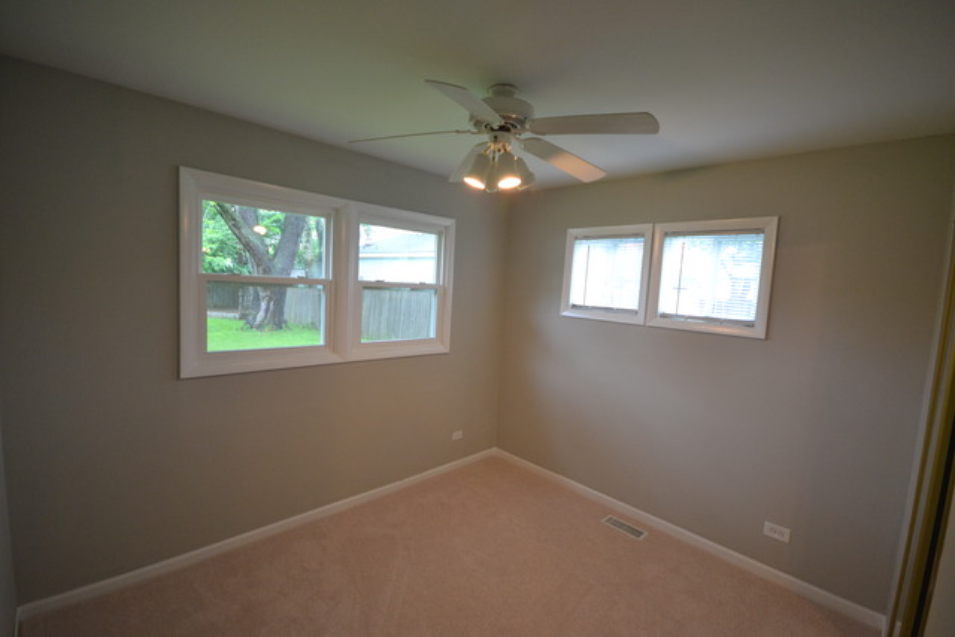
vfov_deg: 77.4
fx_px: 398
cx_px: 478
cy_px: 318
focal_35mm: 15
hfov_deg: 100.4
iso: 900
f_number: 4
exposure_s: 1/60
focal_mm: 10
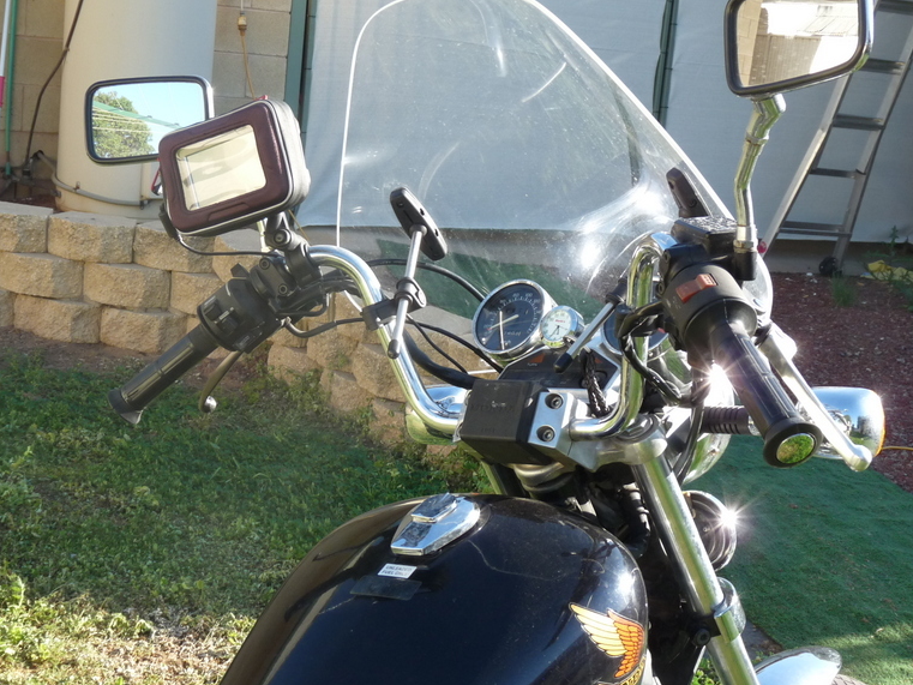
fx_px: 1636
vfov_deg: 23.7
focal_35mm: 62
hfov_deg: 31.2
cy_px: 330
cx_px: 463
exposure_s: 1/250
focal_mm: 9
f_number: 4
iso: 160
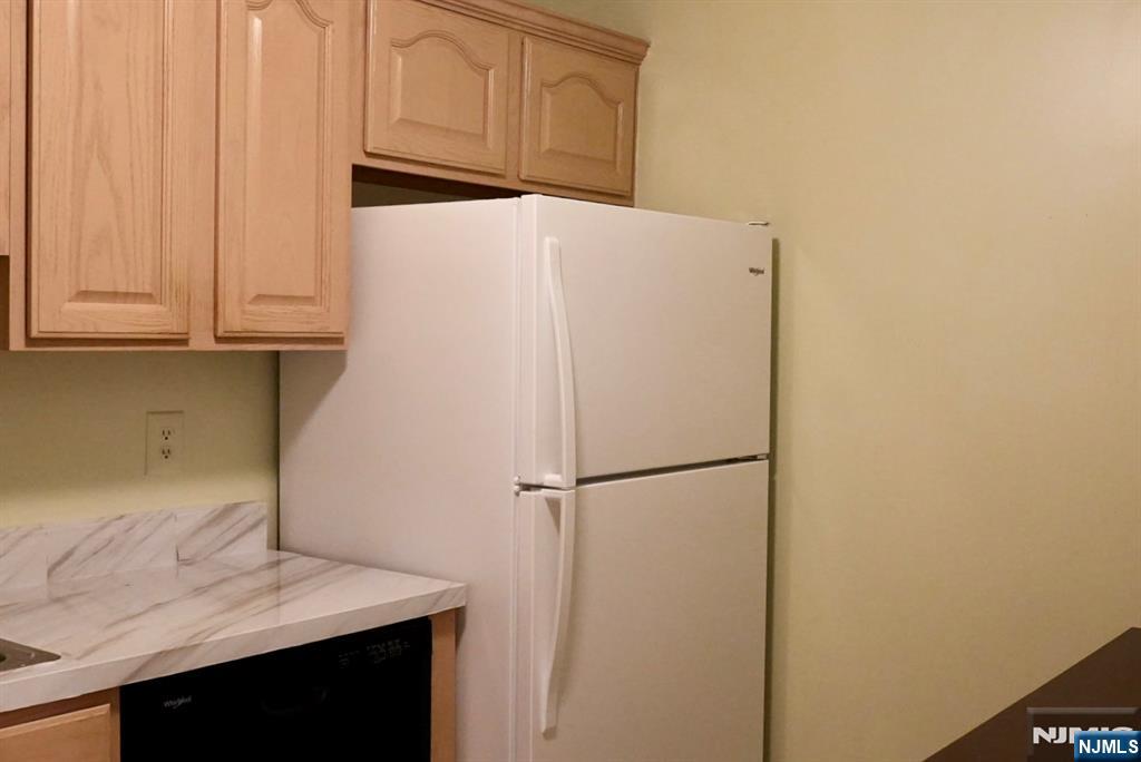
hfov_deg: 53.1
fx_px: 1142
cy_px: 381
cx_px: 570
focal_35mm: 36
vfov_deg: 36.9
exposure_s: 1/160
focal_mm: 24
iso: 4000
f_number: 4
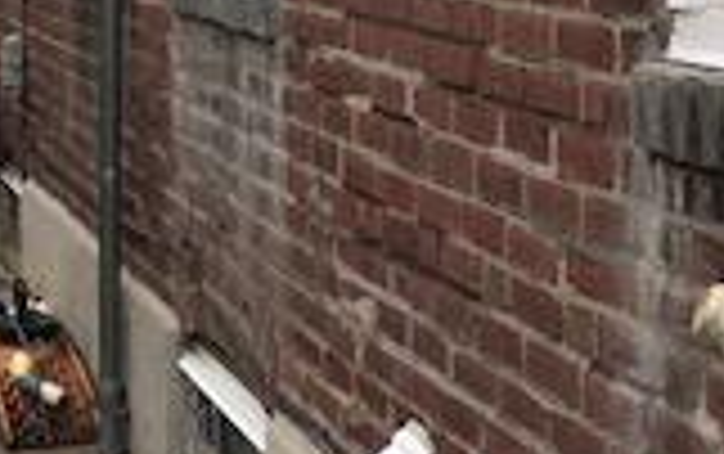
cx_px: -157
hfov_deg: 16.9
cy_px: 157
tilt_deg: -7.6
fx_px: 2331
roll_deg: +1.6
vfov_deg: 11.1
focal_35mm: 118
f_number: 1.8
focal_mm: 3.99
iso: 20
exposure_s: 1/714
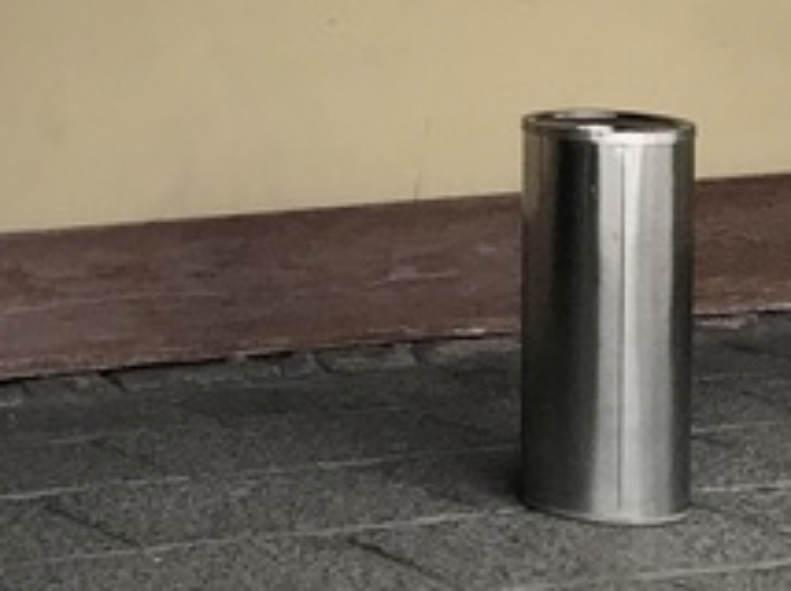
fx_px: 3059
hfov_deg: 12.3
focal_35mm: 134
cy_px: -96
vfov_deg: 10.9
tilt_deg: -3.8
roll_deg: +0.9
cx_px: -998
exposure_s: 1/120
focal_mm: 3.99
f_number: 1.8
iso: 25
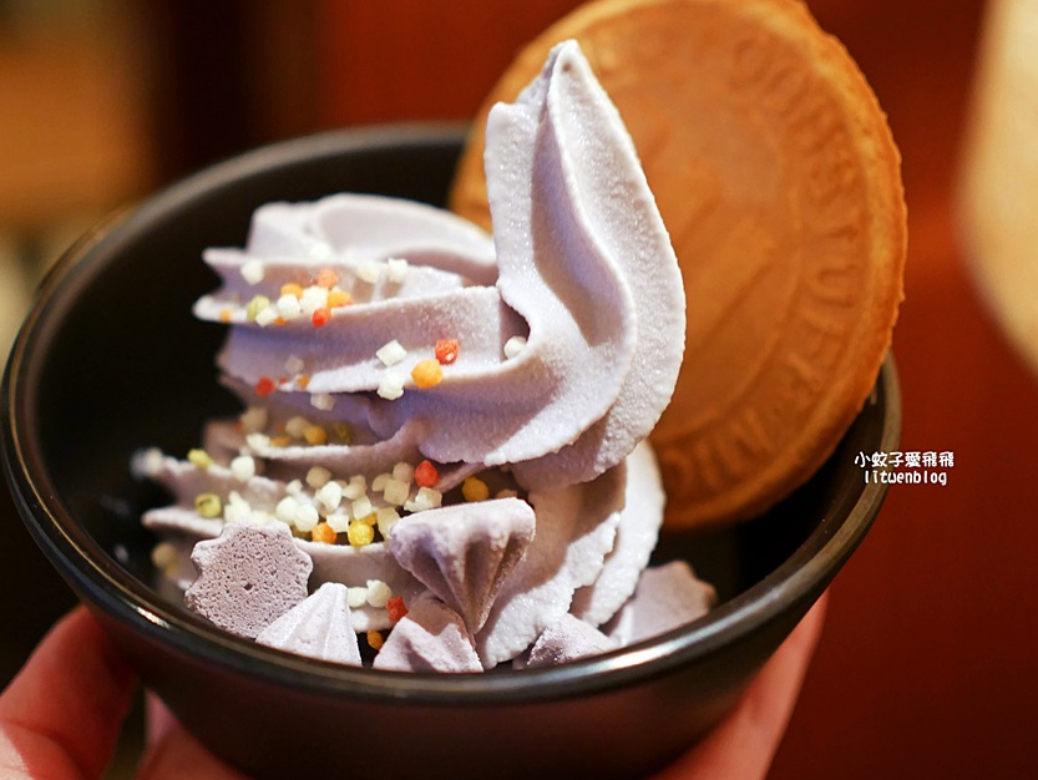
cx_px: 492
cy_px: 341
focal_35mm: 60
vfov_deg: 24.4
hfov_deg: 32.2
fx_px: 1800
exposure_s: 1/60
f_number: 1.8
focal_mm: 25
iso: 1000
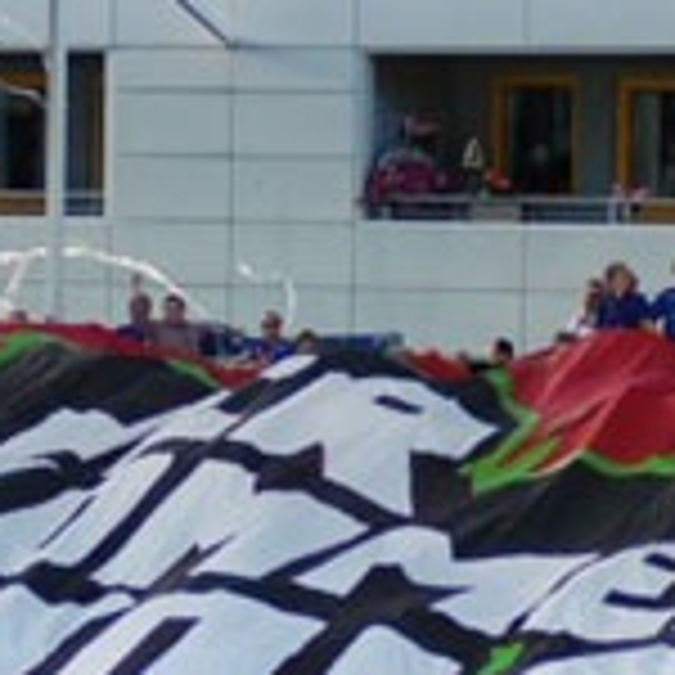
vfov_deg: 3.5
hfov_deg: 3.5
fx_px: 11132
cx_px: 236
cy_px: 554
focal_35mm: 505
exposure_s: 1/320
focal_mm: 105
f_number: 4.5
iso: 400
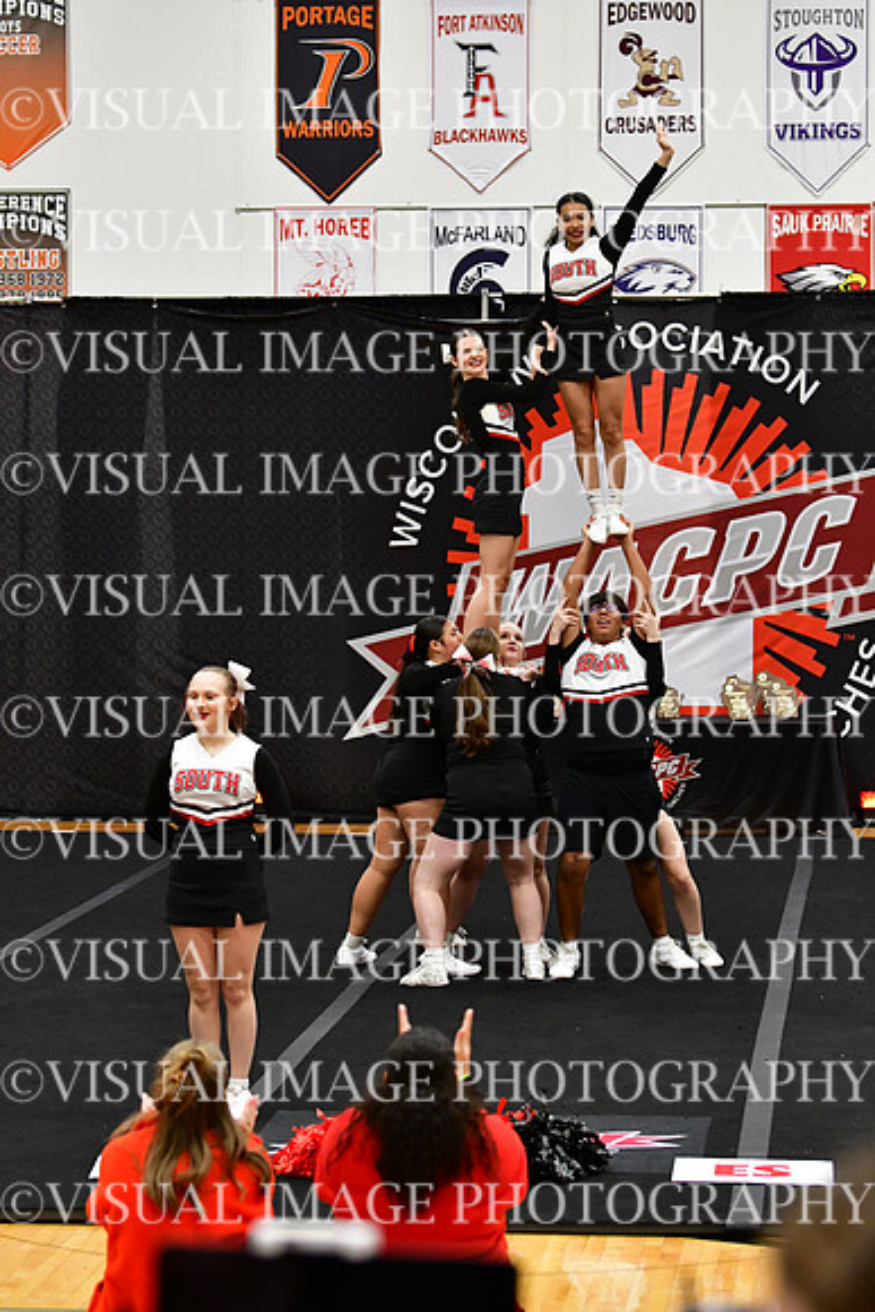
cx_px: 438
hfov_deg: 13.0
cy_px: 656
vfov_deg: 19.5
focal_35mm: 105
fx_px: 3826
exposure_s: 1/500
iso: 4000
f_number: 3.5
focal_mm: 70
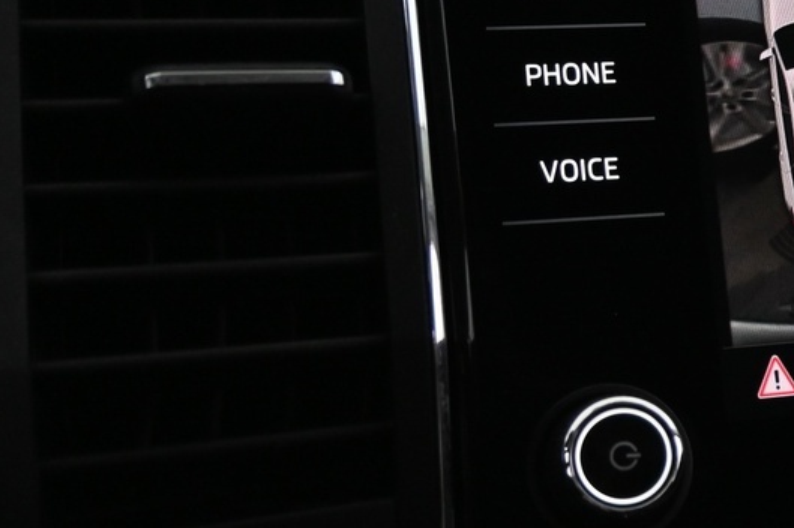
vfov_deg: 14.1
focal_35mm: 97
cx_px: 1078
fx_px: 2128
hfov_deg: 19.3
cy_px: 128
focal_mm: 21
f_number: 4
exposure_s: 1/30
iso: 1400
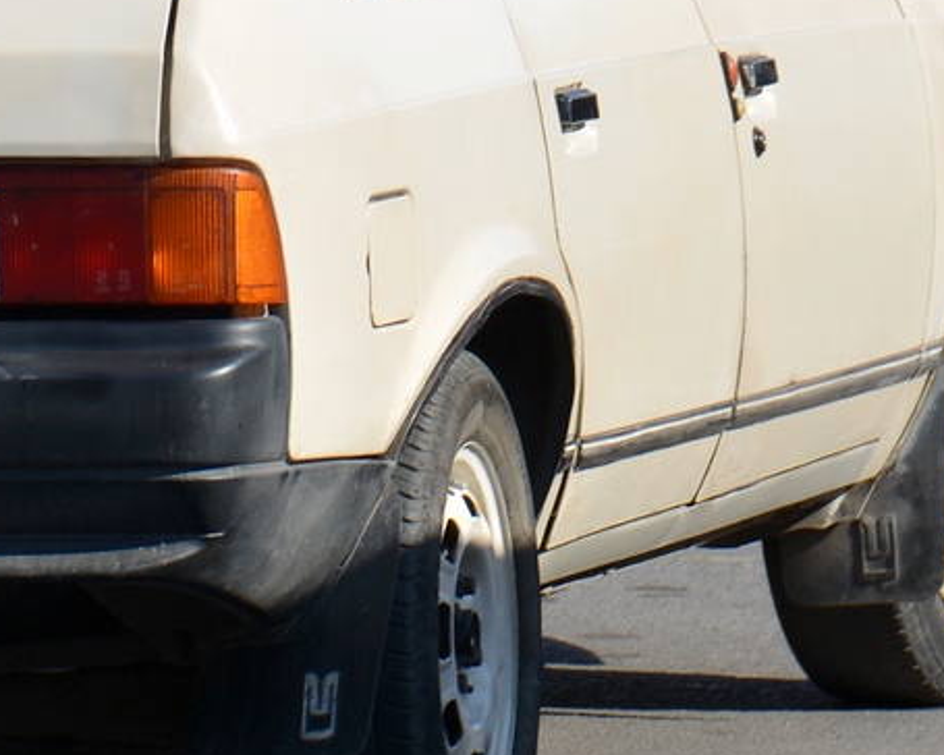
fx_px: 16847
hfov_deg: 3.2
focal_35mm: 603
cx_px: -31
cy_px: -11
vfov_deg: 2.6
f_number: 8
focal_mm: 130
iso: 110
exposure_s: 1/250
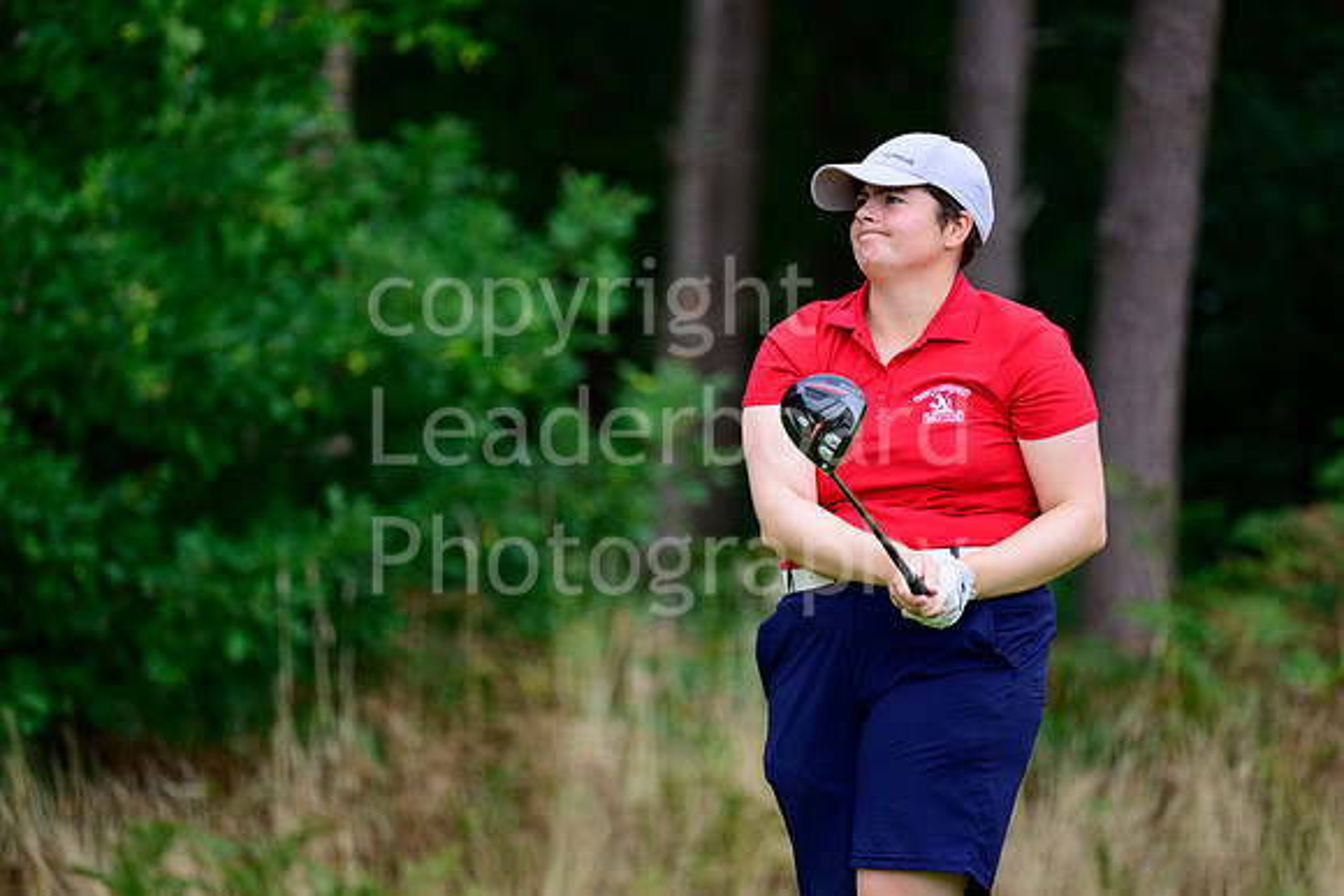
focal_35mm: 400
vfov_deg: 3.4
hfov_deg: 5.2
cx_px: 672
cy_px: 448
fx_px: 14936
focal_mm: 400
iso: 1250
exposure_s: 1/1250
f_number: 5.6
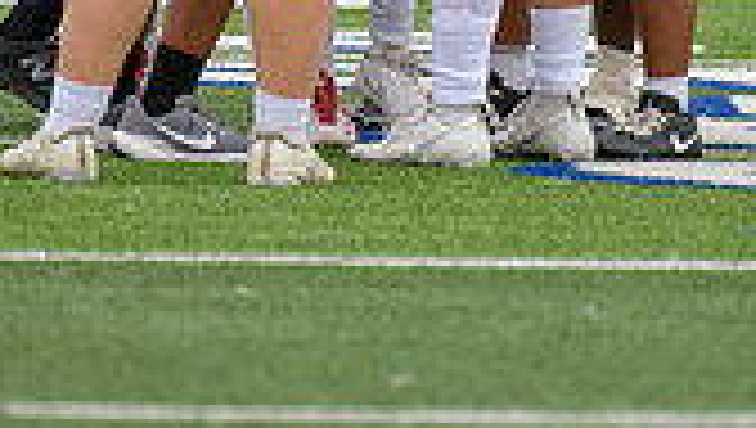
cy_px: -291
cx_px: 369
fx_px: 21758
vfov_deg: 1.1
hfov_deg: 2.0
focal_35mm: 1084
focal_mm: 300
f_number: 2.8
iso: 500
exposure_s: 1/500
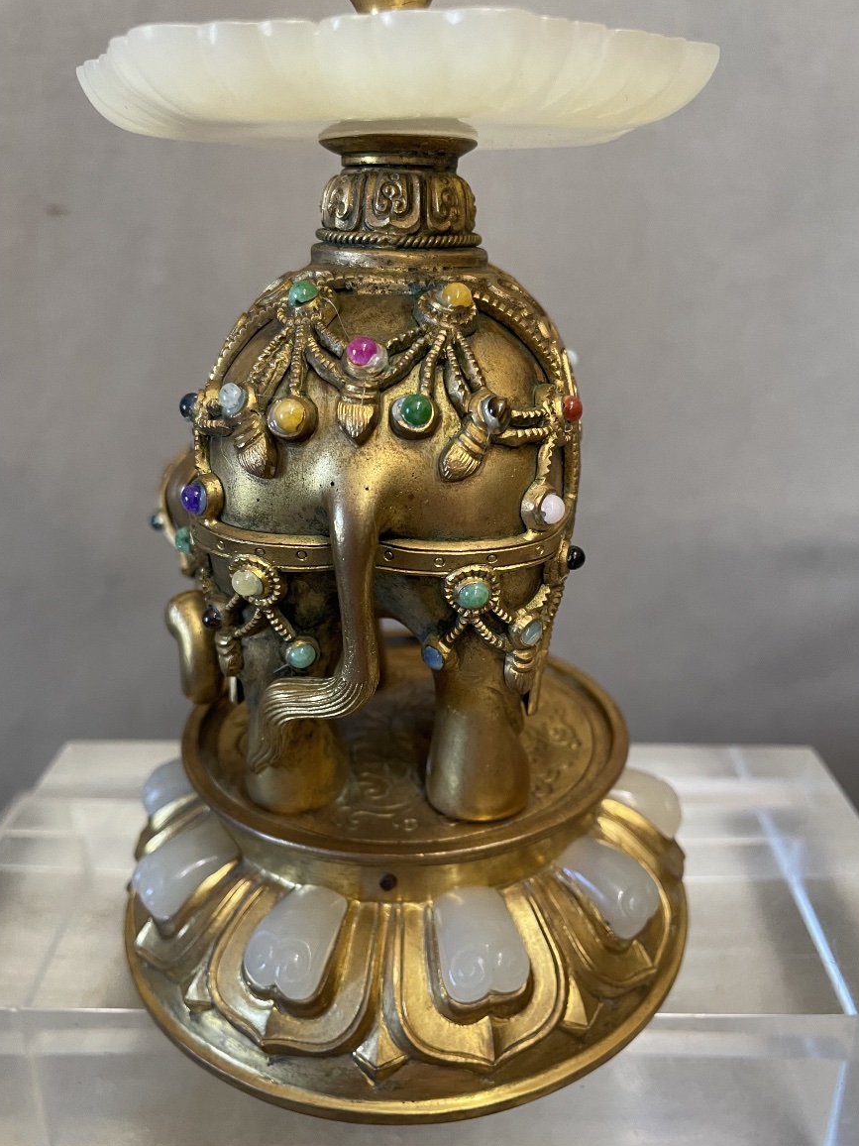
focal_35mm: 27
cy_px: 585
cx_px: 442
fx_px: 893
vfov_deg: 65.3
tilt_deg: -20.6
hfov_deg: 51.3
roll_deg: +1.0
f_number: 1.6
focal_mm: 4.2
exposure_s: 1/50
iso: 125
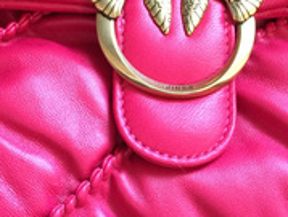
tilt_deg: -73.7
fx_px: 809
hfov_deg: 20.2
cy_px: 55
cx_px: 156
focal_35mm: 97
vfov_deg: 15.2
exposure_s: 1/17
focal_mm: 4.15
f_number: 2.2
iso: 125
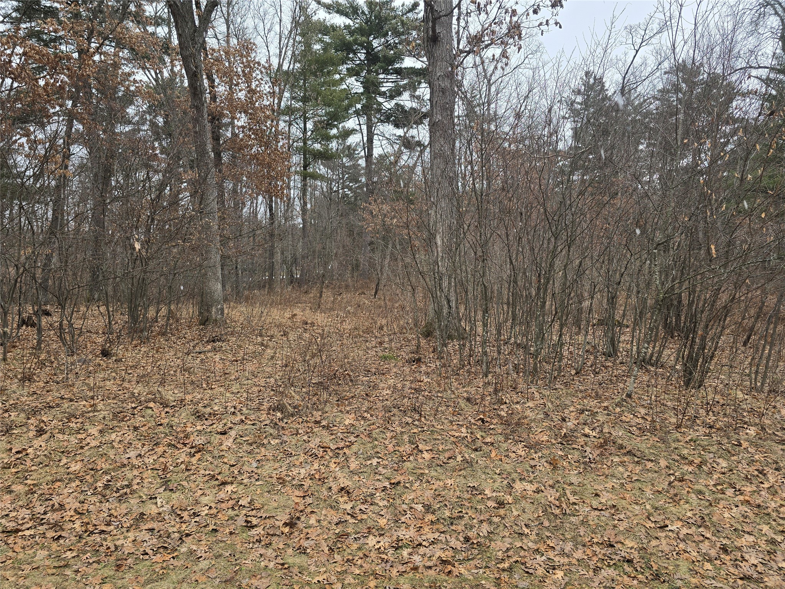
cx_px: 392
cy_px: 294
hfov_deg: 73.9
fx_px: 522
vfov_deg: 58.9
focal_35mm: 23
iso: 20
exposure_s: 1/180
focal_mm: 6.3
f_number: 1.7
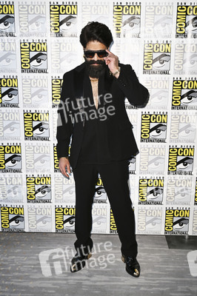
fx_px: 337
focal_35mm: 41
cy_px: 148
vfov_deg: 47.4
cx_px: 98
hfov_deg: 32.6
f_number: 5
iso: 1250
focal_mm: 41
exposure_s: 1/250
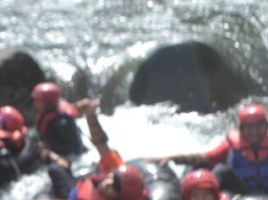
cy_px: 214
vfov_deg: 17.0
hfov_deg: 22.1
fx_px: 650
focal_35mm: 84
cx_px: -26
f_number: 5
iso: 400
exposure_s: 1/1250
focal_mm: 18
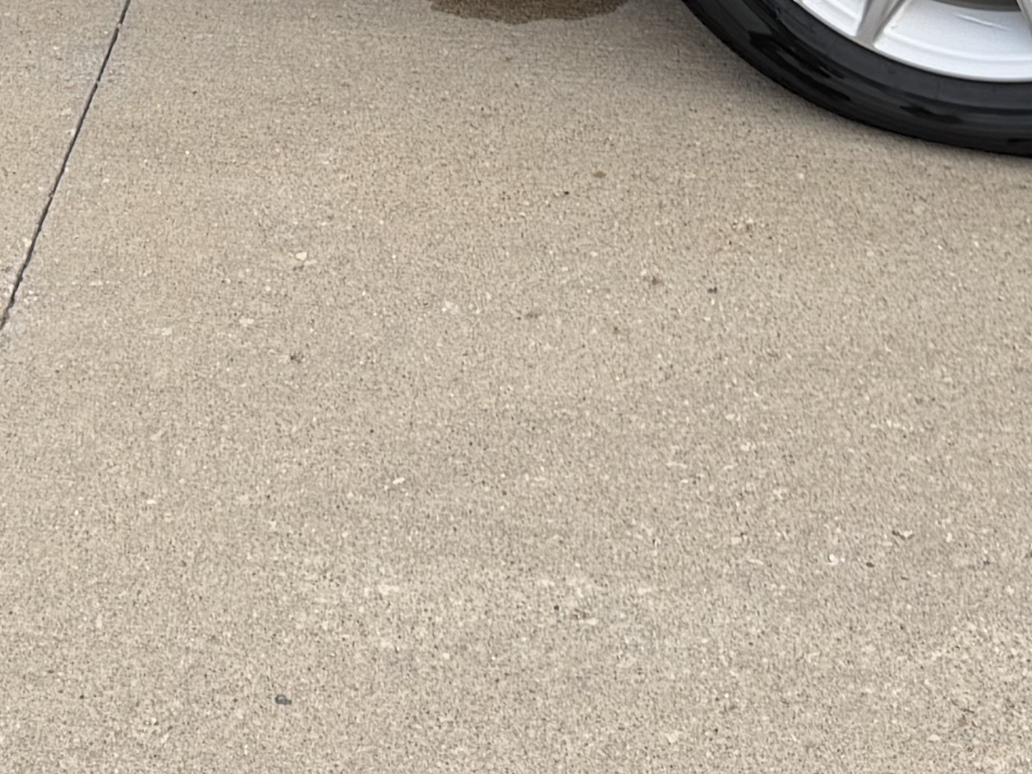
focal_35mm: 99
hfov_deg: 19.8
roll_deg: +1.2
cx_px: 346
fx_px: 2952
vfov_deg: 13.3
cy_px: -660
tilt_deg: -17.6
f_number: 1.78
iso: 80
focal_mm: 6.76
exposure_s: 1/1689
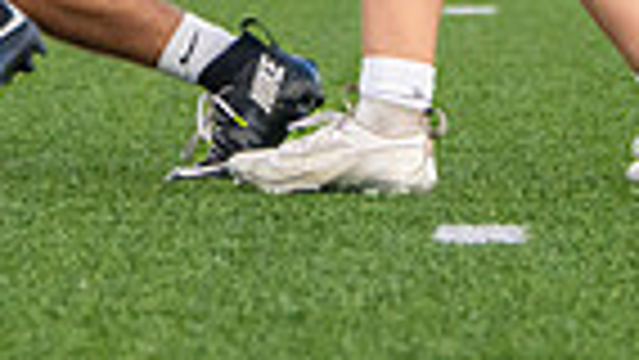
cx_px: 457
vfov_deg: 1.2
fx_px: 17848
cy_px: -536
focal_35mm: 1053
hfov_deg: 2.1
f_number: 5.6
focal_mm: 189
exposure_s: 1/1600
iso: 1000
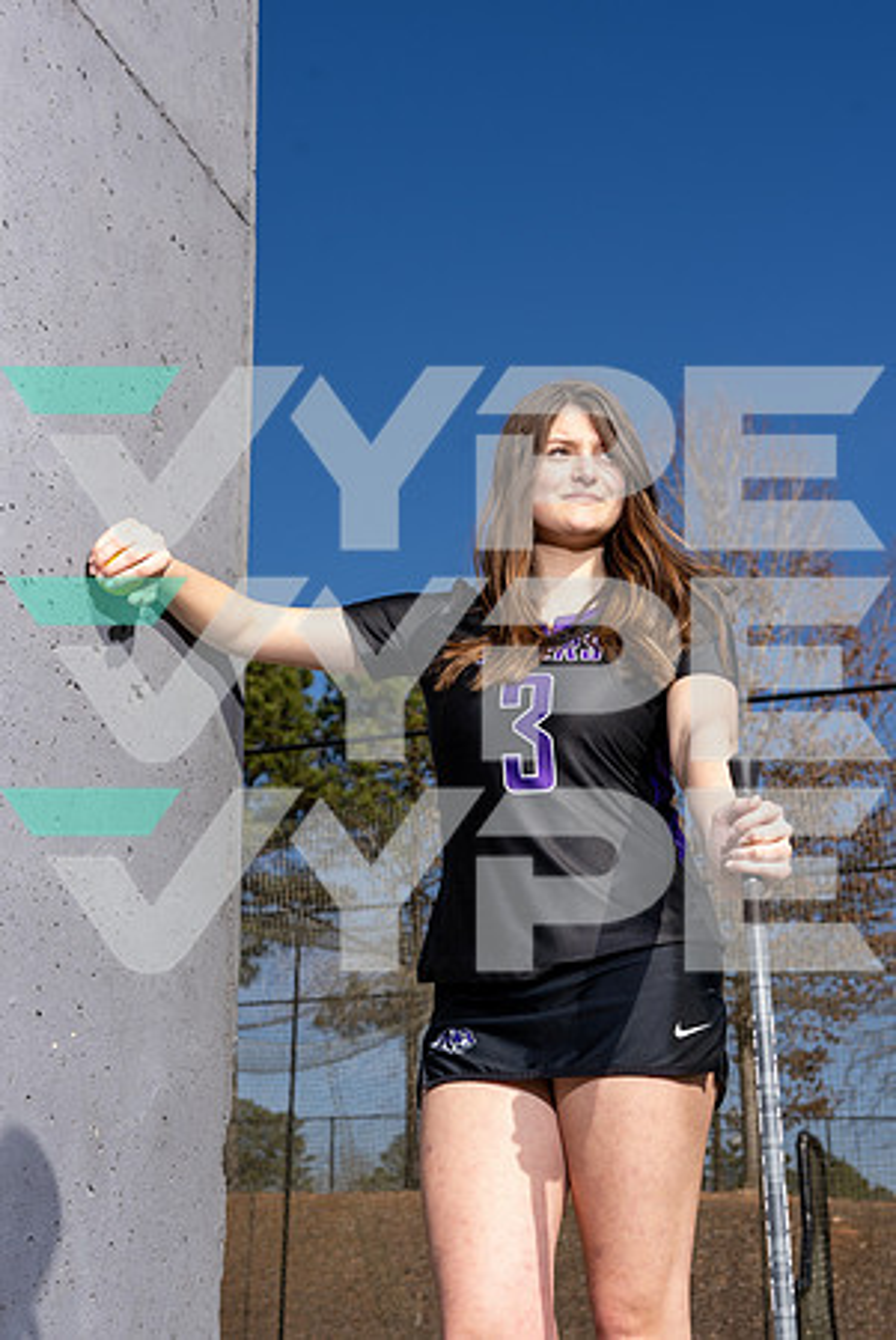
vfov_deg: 39.6
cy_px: 670
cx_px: 448
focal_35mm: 50
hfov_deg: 27.1
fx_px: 1862
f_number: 7.1
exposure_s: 1/320
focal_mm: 50
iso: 64
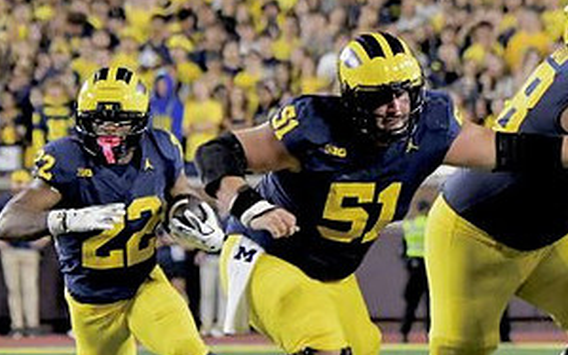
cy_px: 266
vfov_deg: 2.1
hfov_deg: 3.4
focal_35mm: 622
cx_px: 116
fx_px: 9630
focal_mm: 210
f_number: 5.3
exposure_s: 1/640
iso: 5000
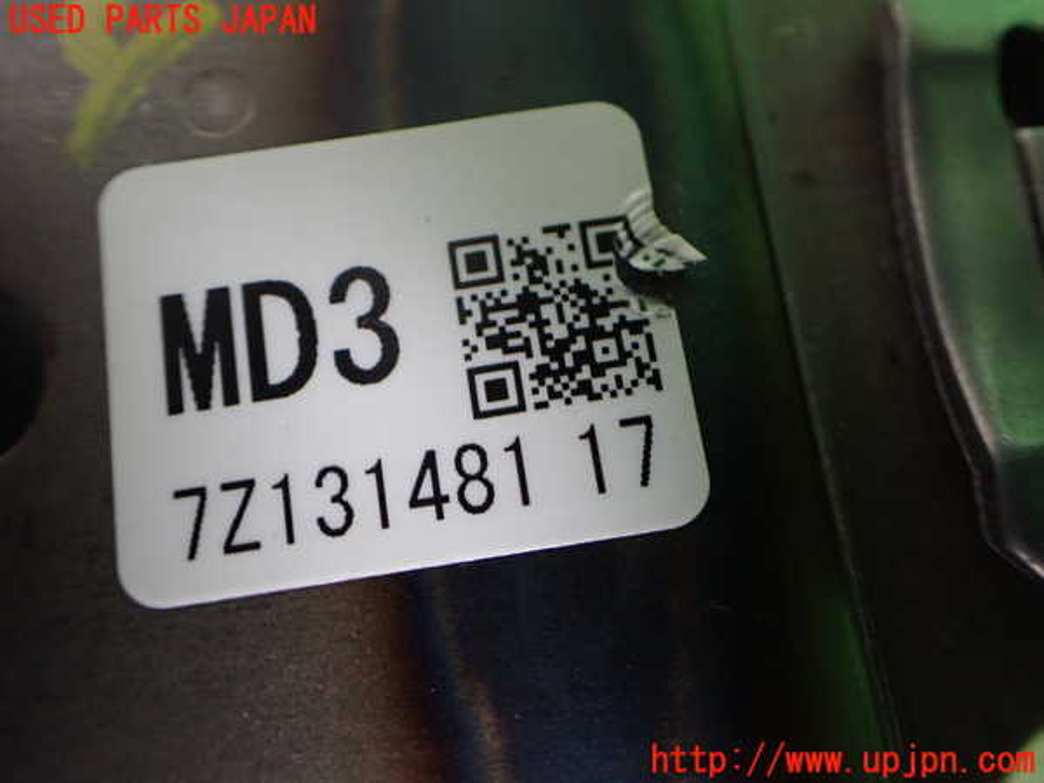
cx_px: 522
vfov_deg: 46.8
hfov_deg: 60.0
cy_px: 392
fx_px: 905
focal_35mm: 30
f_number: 2.3
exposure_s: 1/125
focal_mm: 5.4
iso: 800
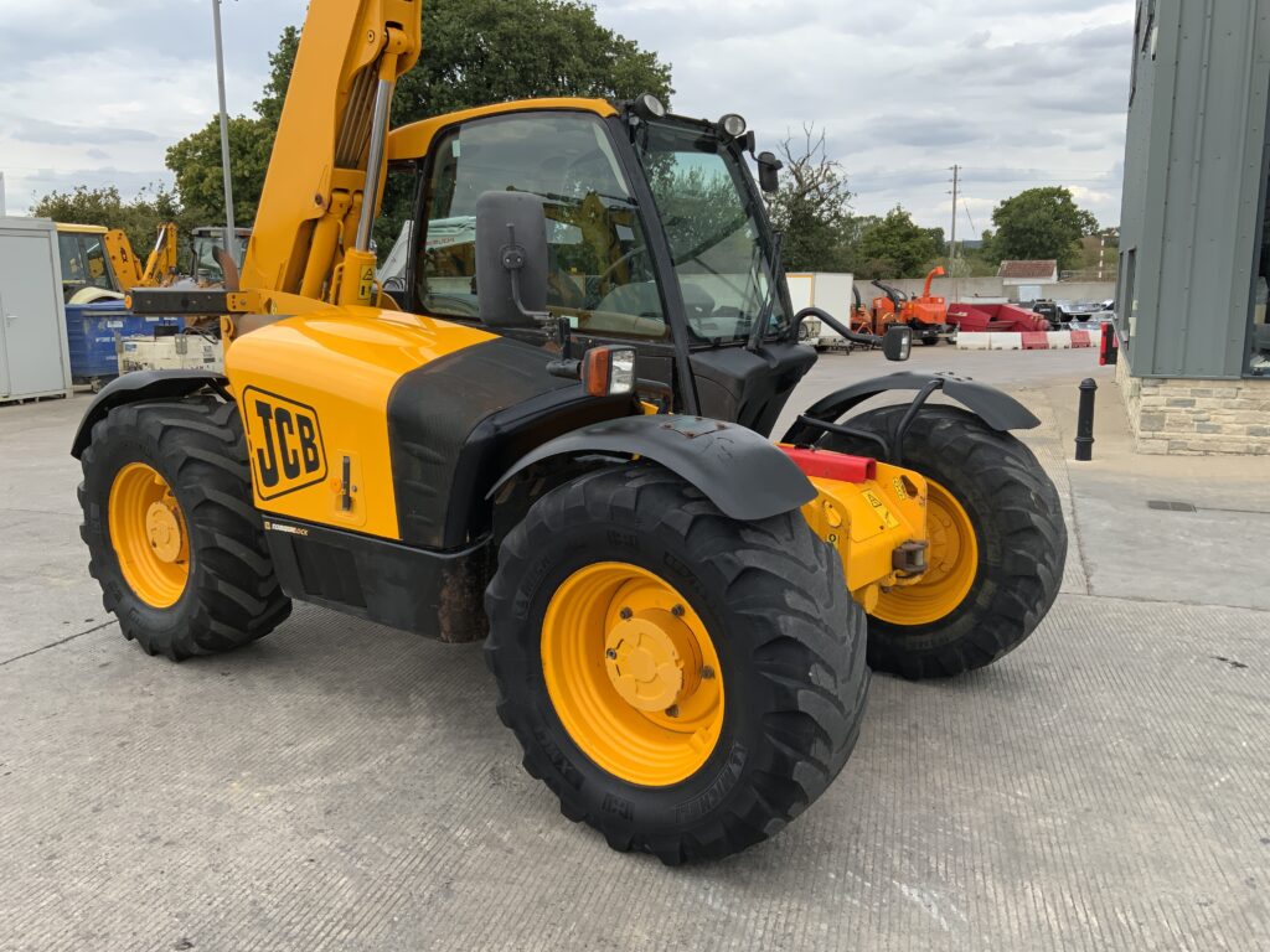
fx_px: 1064
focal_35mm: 29
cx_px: 635
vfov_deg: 48.2
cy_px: 476
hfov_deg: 61.7
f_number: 1.8
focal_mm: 3
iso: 16
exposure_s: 1/586
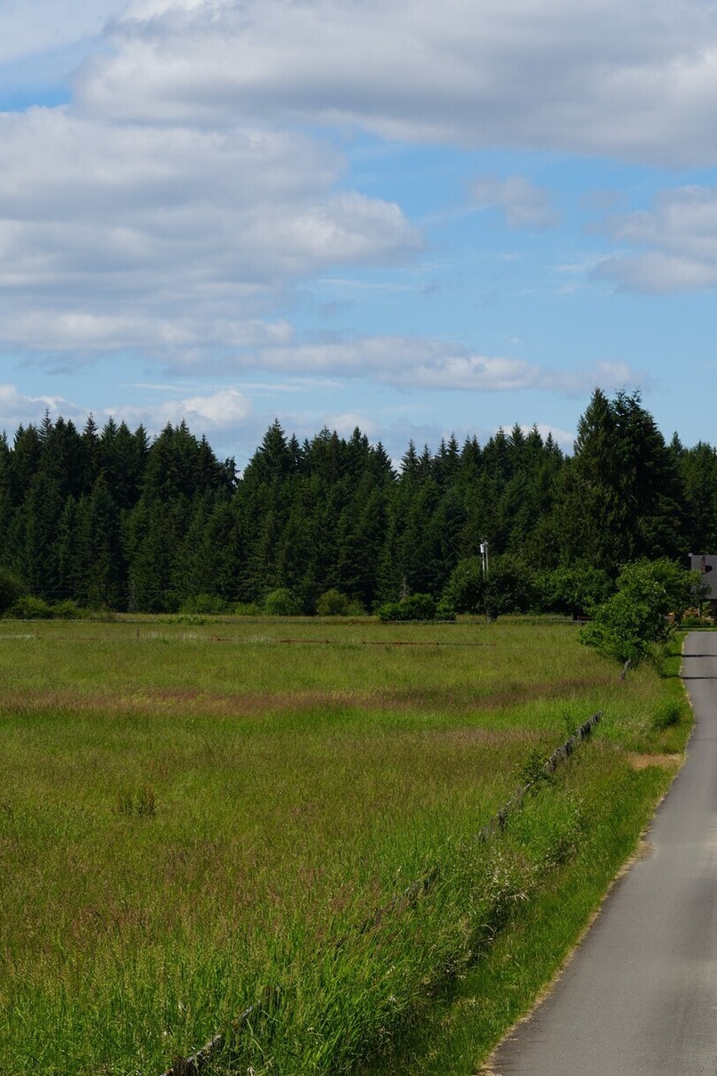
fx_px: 3364
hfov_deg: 12.2
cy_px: 618
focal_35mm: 113
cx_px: 310
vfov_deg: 18.2
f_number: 11
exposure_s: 1/250
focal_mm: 63
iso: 100
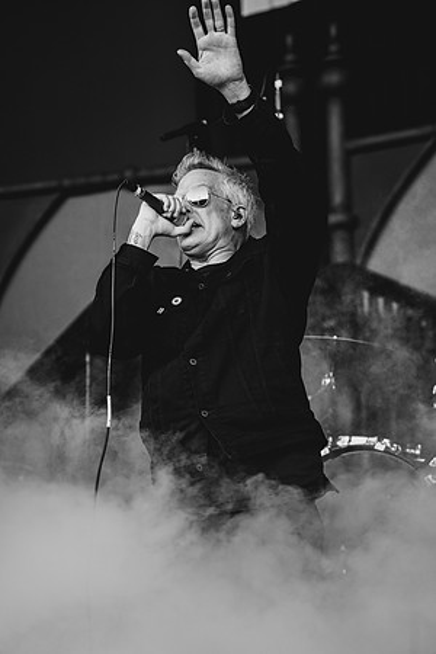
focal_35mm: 105
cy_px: 327
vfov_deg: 19.5
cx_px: 218
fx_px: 1907
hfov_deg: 13.0
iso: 400
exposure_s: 1/160
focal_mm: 105
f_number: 4
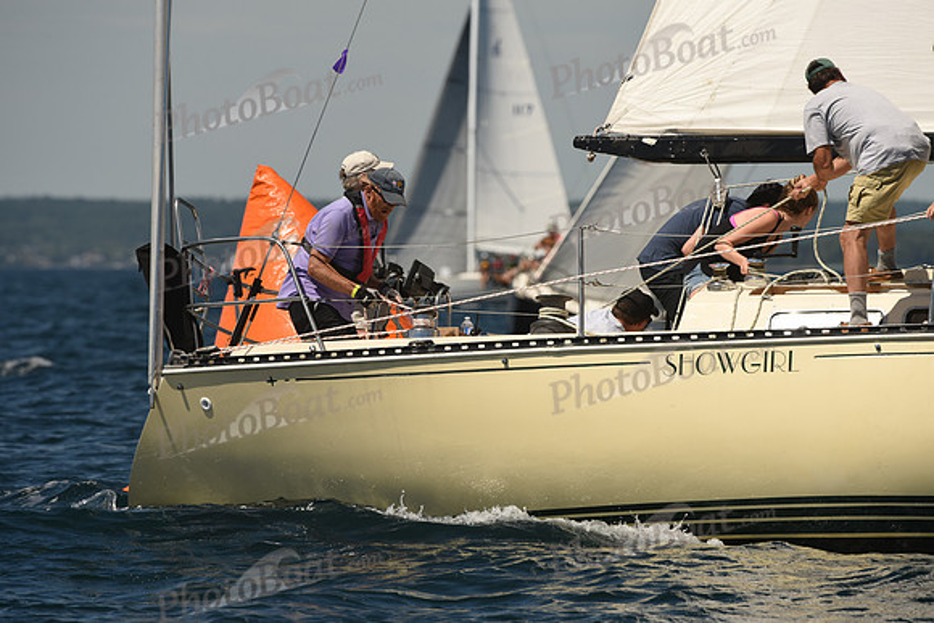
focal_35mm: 400
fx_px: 10380
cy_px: 312
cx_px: 467
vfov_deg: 3.4
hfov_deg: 5.2
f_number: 8
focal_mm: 400
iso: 250
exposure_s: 1/1000
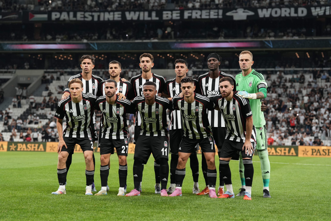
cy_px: 110
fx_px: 809
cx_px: 166
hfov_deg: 23.1
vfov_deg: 15.5
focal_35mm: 88
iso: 1600
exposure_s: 1/800
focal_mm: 88
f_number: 3.5
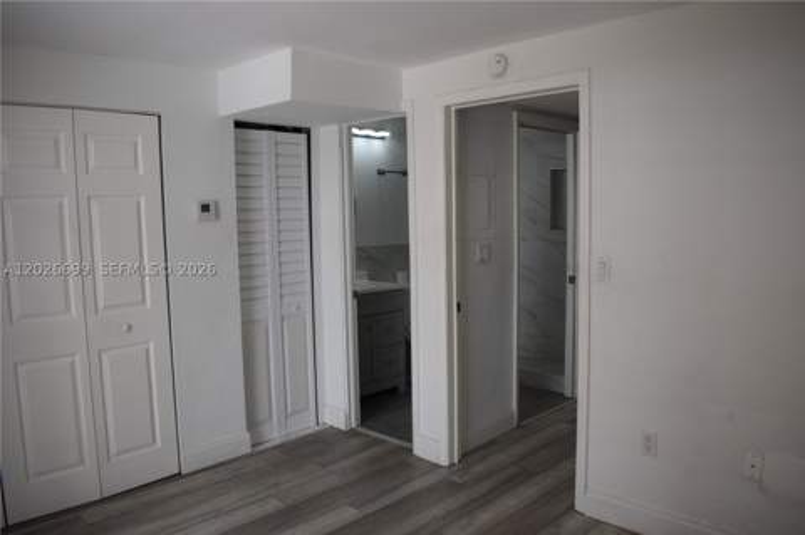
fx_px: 603
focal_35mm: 27
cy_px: 268
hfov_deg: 67.4
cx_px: 402
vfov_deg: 47.8
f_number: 5.6
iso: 400
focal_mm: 18
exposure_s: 1/125
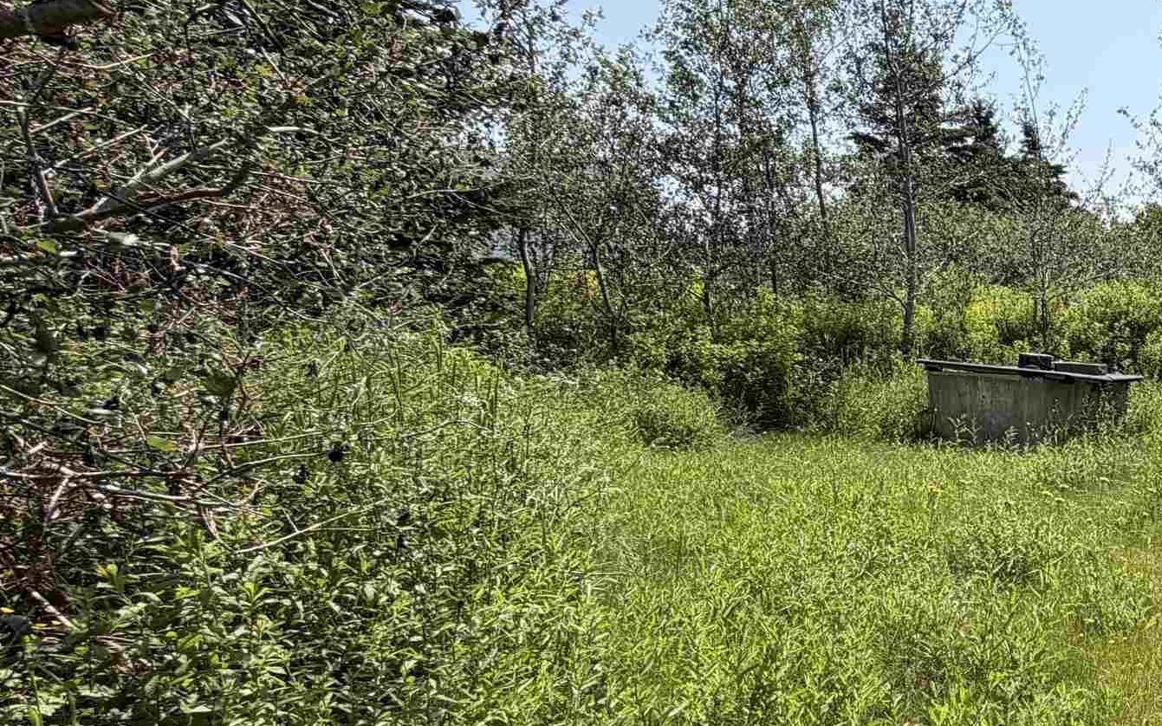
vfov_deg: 37.0
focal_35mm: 34
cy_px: 466
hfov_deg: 43.0
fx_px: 1077
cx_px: 1303
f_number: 2.2
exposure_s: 1/770
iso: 32
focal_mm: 2.22
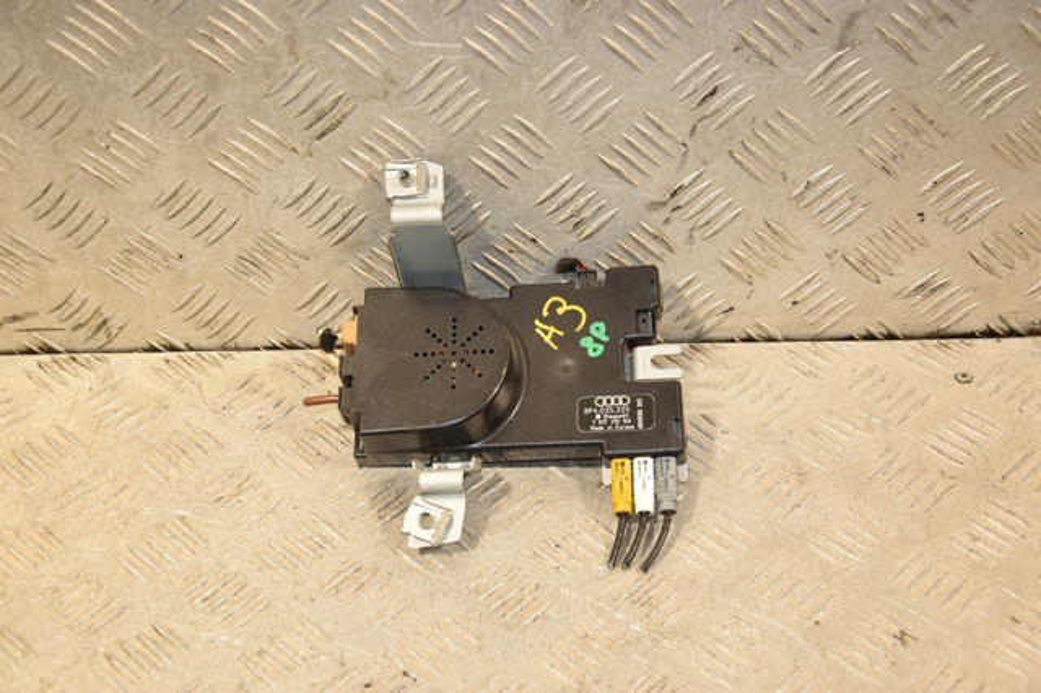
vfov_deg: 22.6
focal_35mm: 60
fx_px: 1734
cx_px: 520
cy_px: 346
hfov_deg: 33.4
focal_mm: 40
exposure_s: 1/200
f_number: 5
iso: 800
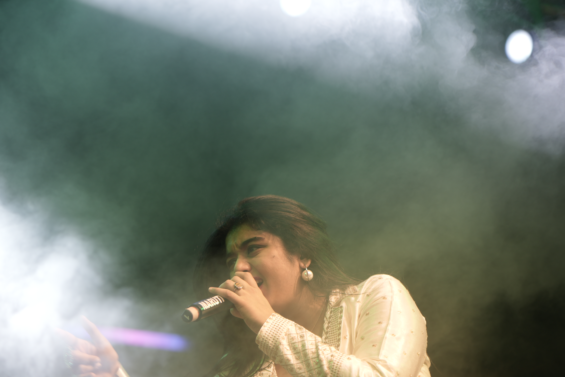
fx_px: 2479
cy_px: 274
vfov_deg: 8.7
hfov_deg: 12.9
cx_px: 101
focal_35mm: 158
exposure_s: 1/320
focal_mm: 85
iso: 100
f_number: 1.8
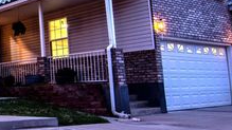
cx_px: -40
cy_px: 34
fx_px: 311
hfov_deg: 33.8
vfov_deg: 23.5
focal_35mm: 51
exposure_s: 1/1.67
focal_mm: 11
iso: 100
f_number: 8
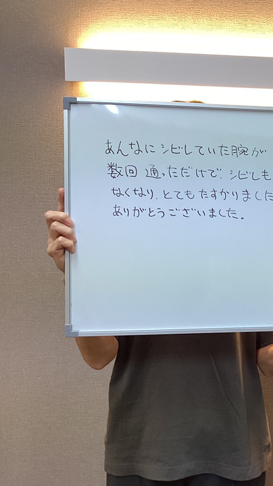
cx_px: 313
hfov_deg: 24.0
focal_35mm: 46
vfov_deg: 44.6
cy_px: 242
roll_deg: -0.2
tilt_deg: -6.6
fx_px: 592
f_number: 2.4
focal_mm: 3.3
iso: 100
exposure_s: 1/50
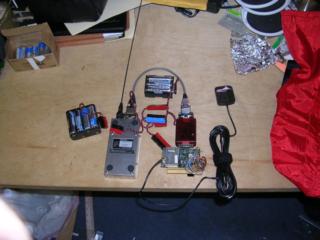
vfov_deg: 37.7
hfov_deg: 49.0
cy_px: 120
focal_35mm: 38
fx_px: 351
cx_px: 160
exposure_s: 1/60.1
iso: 50
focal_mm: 5.8
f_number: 2.8
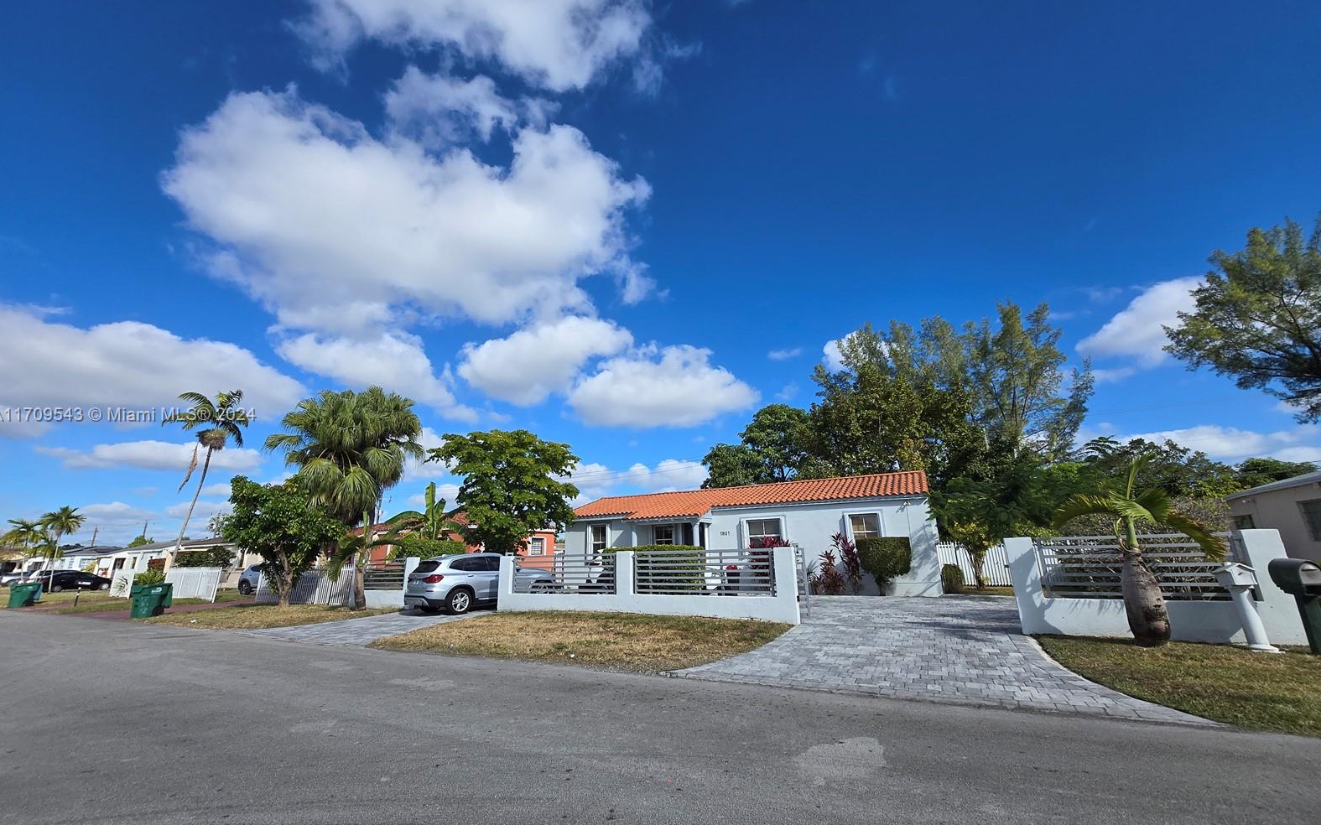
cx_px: 658
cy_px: 416
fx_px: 504
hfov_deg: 105.3
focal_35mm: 14
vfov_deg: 78.6
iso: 25
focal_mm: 1.7
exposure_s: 1/1533
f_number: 2.2
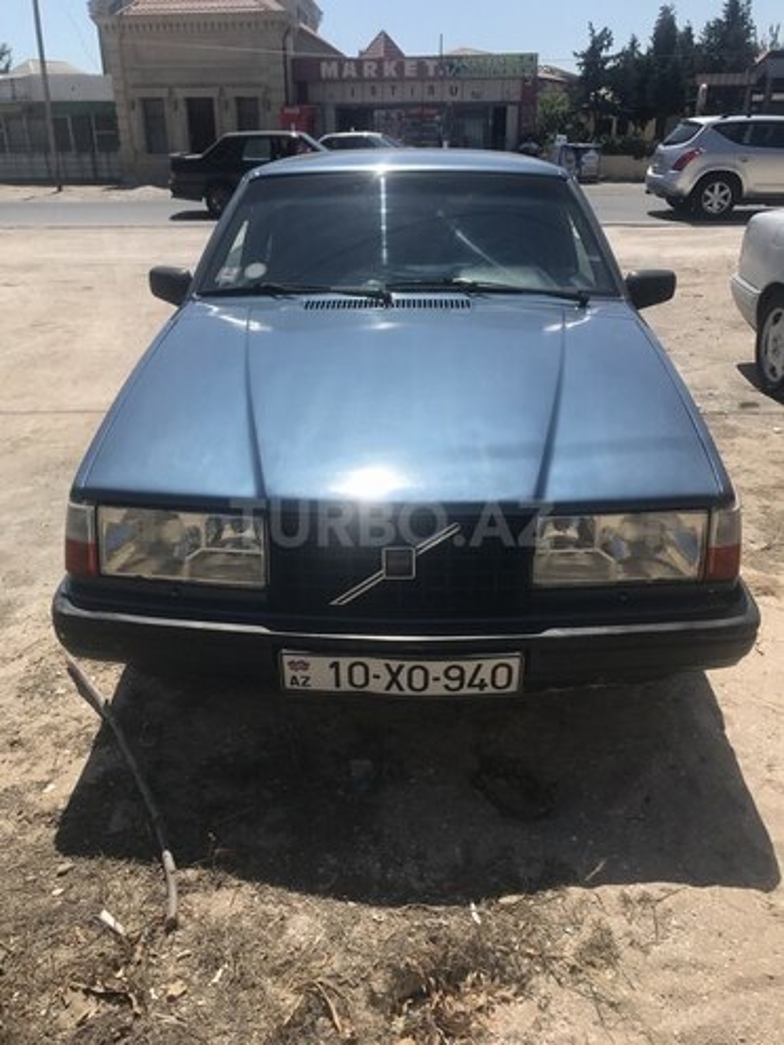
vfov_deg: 63.4
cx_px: 392
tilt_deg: -23.0
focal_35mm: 28
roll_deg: -0.6
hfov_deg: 49.7
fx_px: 846
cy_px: 522
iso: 20
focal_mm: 3.99
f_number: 1.8
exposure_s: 1/4367
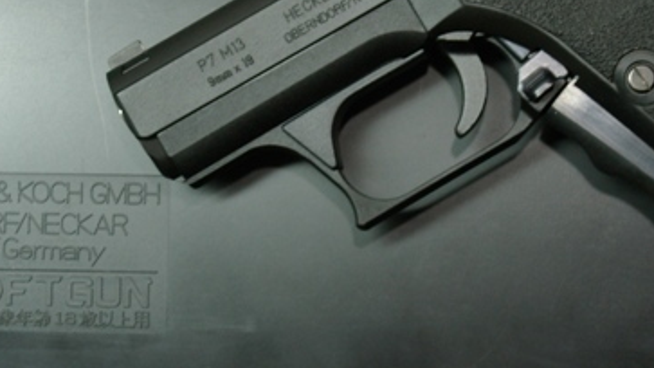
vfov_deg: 8.1
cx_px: 407
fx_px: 2586
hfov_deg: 14.4
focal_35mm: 149
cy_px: 54
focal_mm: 43
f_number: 4.5
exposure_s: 1/20
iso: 400
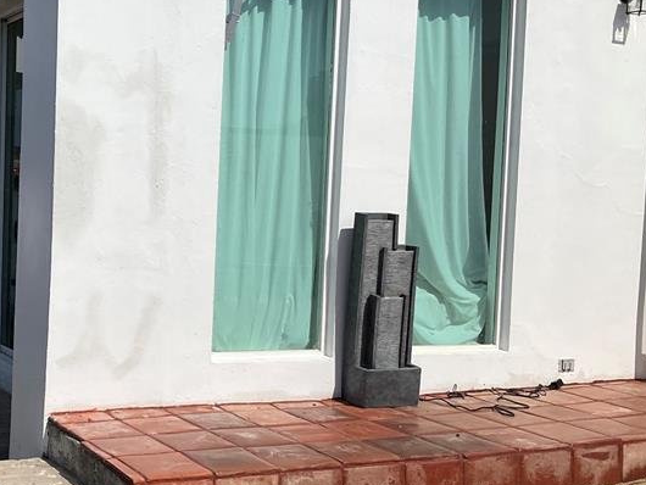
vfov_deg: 26.1
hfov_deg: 32.9
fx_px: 1046
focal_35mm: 56
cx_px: 85
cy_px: 257
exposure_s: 1/7407
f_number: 1.8
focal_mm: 3
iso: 25
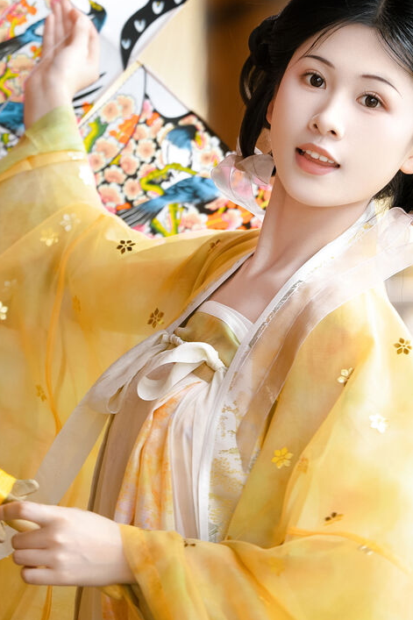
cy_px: 313
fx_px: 4338
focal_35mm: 252
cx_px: 313
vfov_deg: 8.2
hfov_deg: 5.4
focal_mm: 100
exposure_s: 1/400
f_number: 2.8
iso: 100
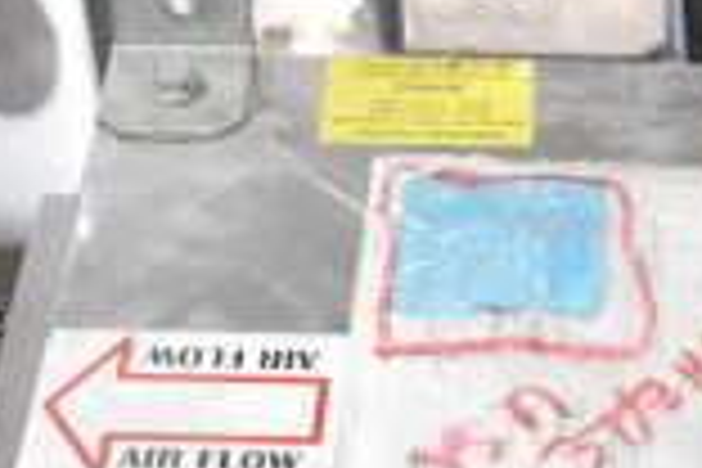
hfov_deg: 14.8
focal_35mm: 135
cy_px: 713
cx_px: 770
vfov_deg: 9.8
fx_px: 2631
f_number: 9
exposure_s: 1/320
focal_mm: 23
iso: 6400
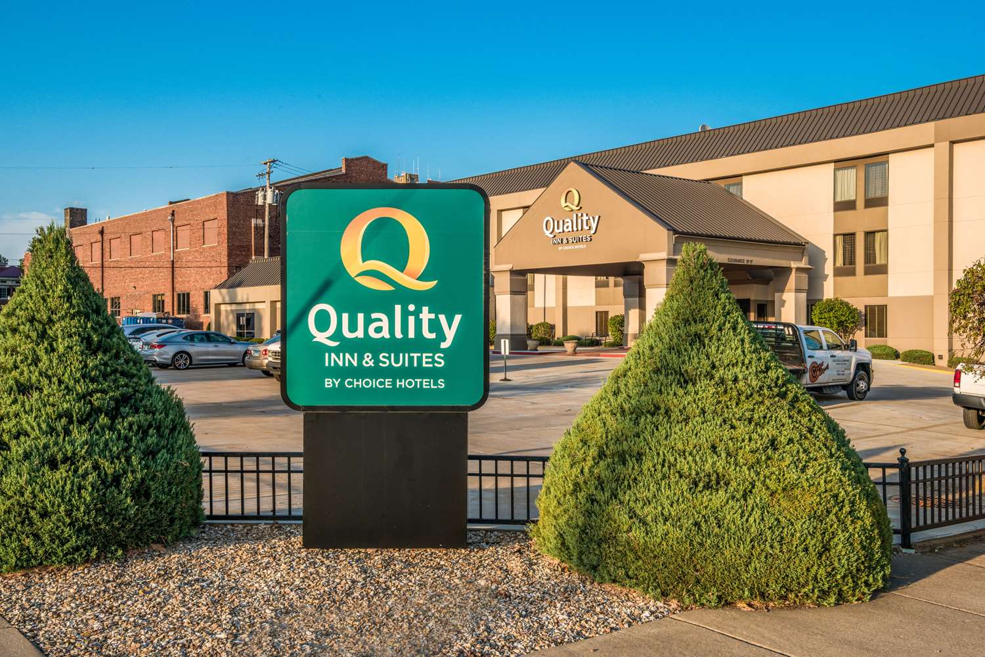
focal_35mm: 35
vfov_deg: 37.9
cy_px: 328
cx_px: 492
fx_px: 958
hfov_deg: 54.4
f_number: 14
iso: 100
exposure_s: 1/40
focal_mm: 35
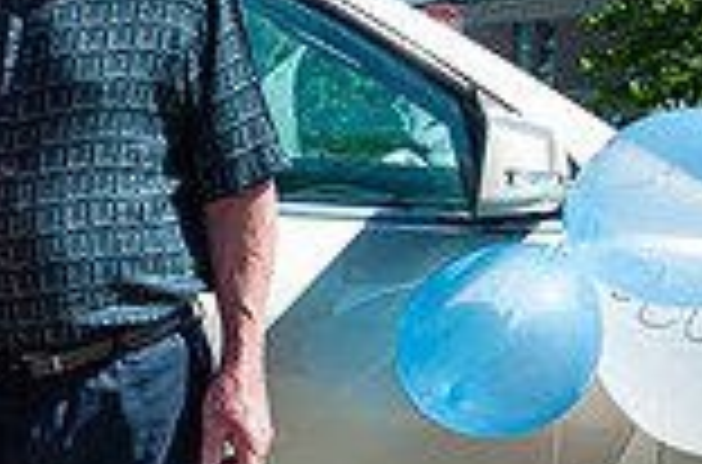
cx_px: -497
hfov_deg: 17.1
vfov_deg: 13.3
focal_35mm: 102
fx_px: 1983
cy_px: 350
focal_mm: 17
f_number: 8
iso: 200
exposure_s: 1/250
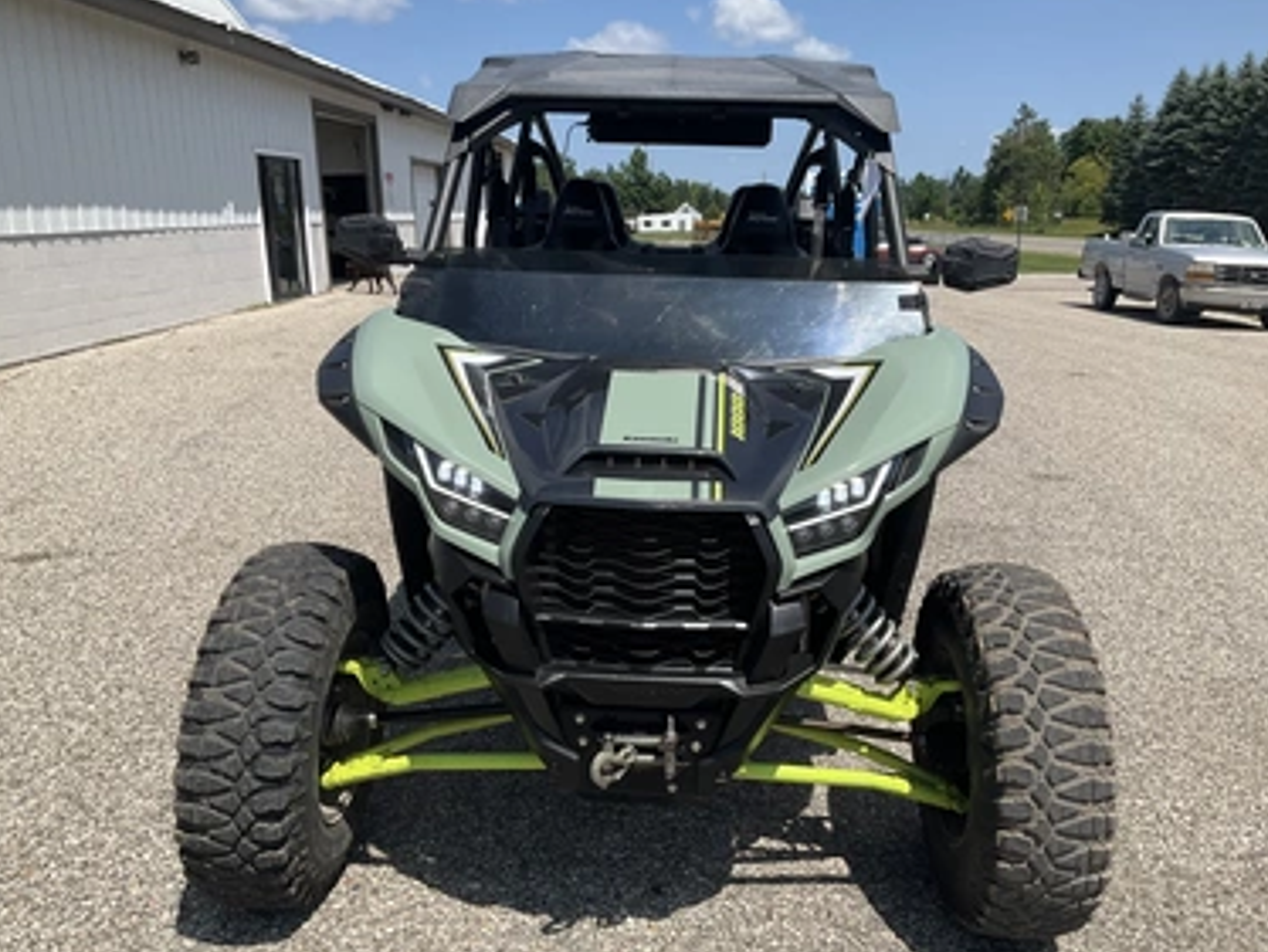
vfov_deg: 45.5
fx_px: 1136
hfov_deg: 58.3
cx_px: 631
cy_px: 484
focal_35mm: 31
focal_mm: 3
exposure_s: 1/2141
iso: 25
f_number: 1.8
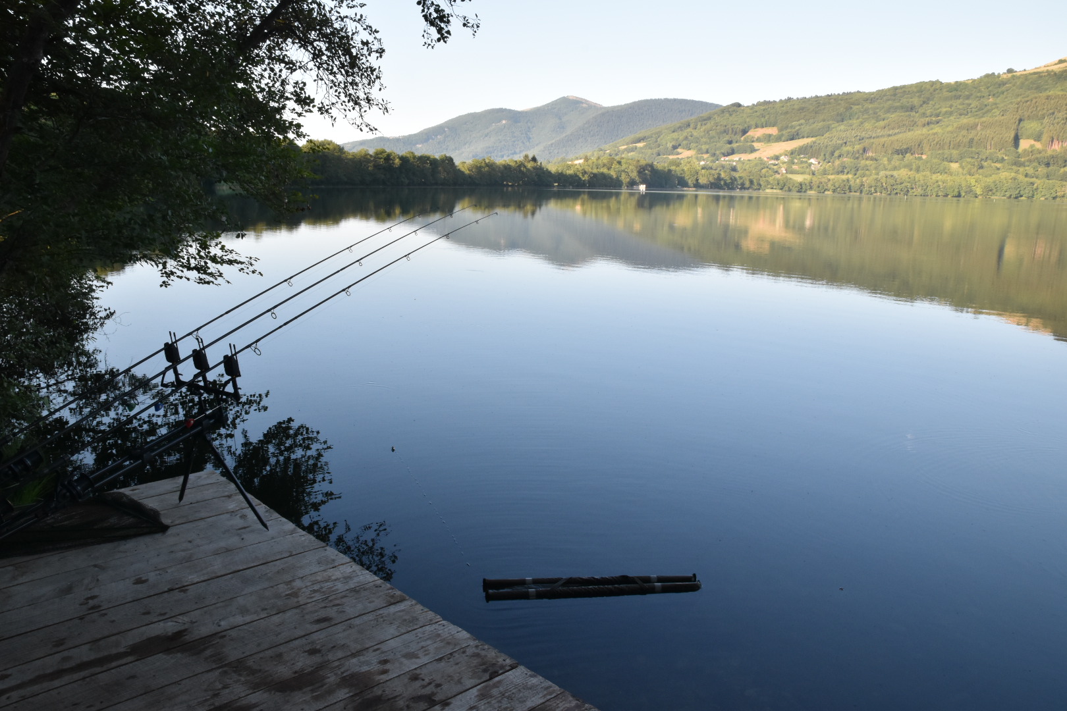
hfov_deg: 70.4
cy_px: 356
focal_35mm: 26
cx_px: 534
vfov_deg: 50.4
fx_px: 756
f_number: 20
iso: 800
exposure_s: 1/100
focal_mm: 17
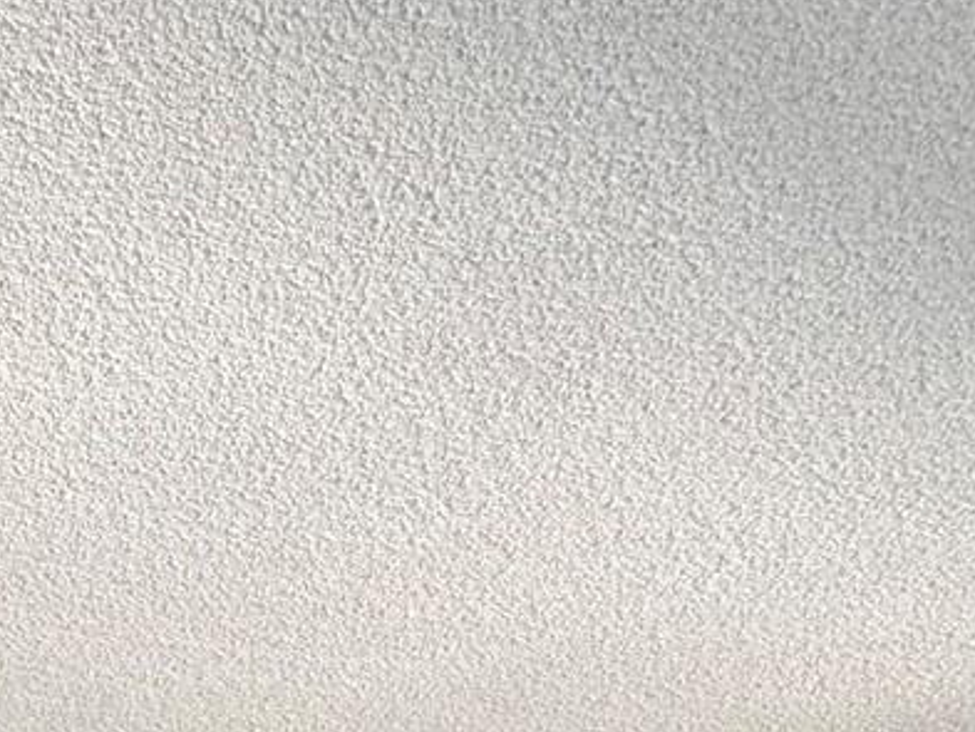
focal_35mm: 57
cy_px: 1313
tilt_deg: -2.5
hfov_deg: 29.7
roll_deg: +0.1
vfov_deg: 19.4
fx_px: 1606
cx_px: -151
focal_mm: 2.22
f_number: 2.2
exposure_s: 1/120
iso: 200
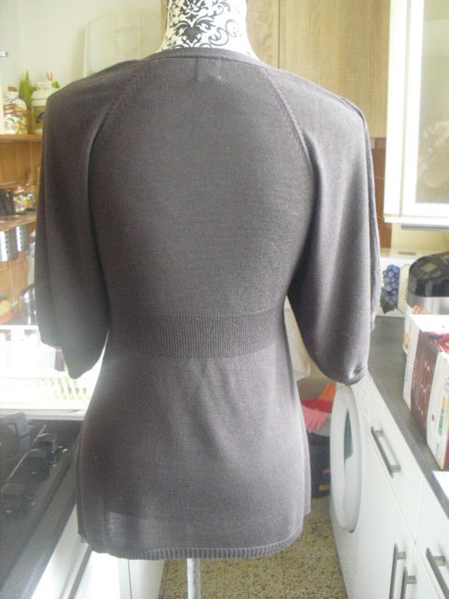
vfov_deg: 51.4
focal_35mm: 36
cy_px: 300
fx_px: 623
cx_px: 224
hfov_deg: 39.7
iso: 800
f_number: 3.1
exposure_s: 1/50
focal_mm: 6.3
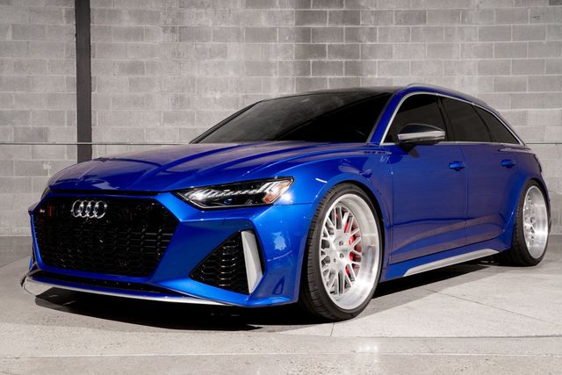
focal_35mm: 48
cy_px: 184
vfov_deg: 28.2
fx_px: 746
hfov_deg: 41.2
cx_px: 262
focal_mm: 44
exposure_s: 1/160
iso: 250
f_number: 10
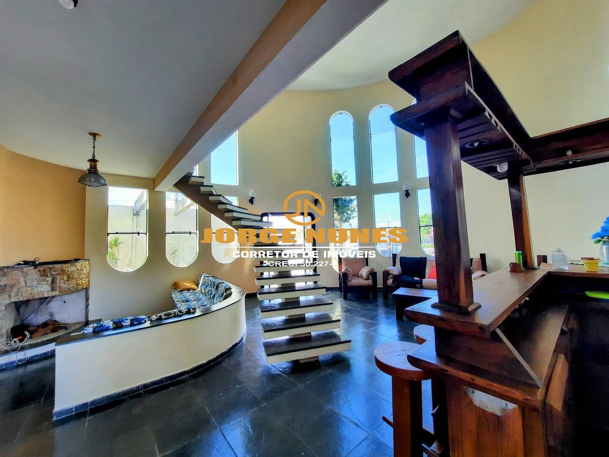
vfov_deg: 89.9
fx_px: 229
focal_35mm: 13
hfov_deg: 106.2
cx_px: 304
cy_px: 228
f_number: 2.2
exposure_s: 1/40
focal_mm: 1.74
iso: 50
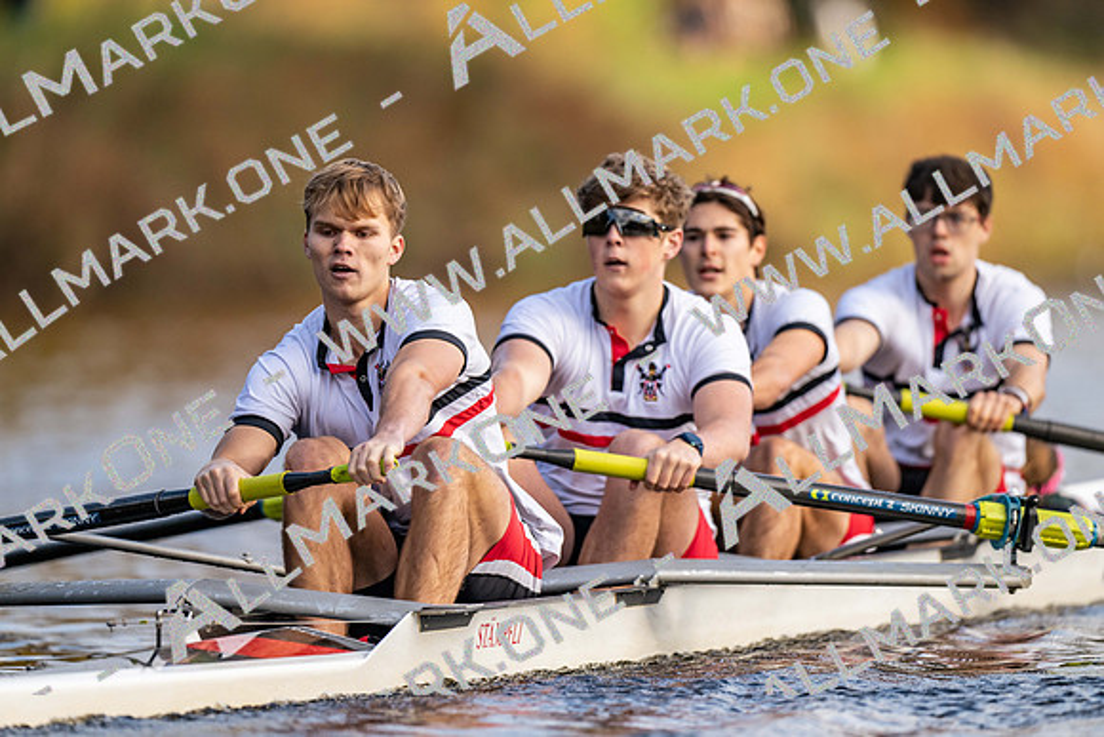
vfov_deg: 2.3
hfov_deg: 3.4
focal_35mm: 600
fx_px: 18403
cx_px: 552
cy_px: 368
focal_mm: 600
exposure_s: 1/2500
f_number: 4
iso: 900
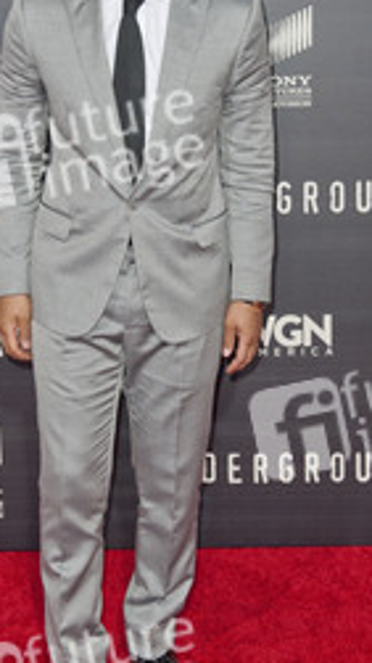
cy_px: 285
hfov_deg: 16.1
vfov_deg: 28.2
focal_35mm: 75
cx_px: 146
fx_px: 1317
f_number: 4.5
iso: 800
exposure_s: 1/400
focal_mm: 45
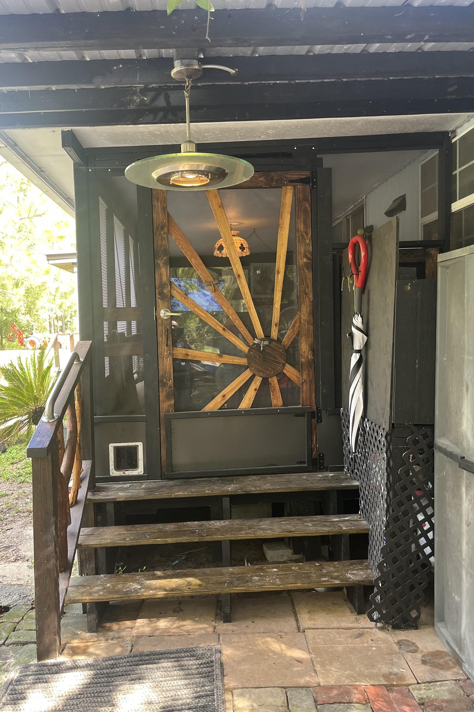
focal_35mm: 28
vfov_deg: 65.5
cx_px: 239
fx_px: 553
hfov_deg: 46.4
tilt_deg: -4.1
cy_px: 348
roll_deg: +1.3
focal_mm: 5.1
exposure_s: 1/121
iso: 100
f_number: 1.6
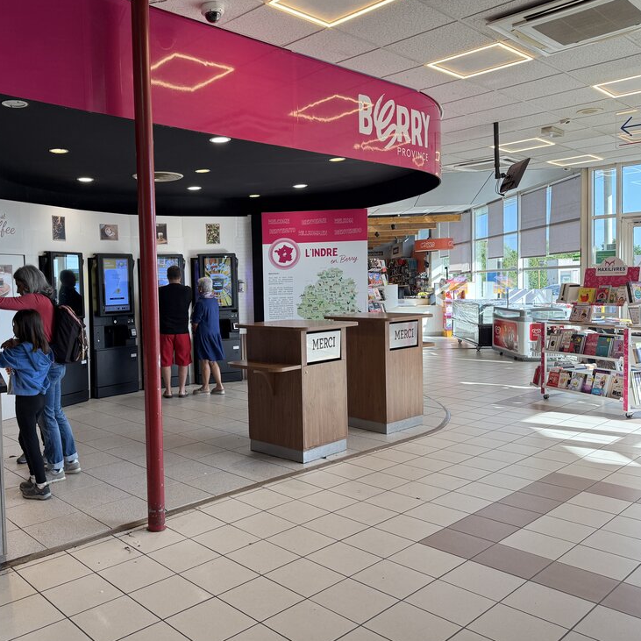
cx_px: 216
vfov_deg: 55.6
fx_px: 608
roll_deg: +0.3
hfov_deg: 54.5
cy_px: 319
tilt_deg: +1.7
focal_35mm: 29
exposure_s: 1/325
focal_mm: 6.76
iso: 100
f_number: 1.78
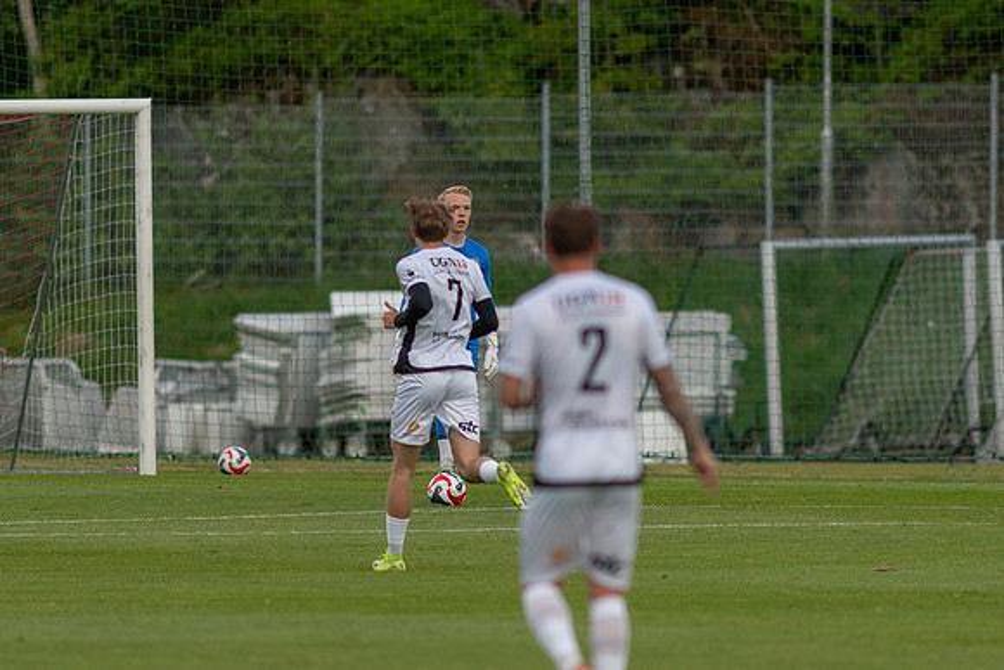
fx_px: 16885
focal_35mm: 605
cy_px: 335
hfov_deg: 3.4
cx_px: 502
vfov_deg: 2.3
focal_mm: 300
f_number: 3.2
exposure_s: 1/1600
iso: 180
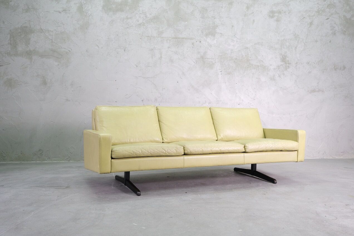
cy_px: 118
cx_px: 177
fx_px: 324
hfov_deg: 57.2
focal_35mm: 33
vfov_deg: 40.0
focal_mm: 22.3
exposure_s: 1/30
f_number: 4
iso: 1600
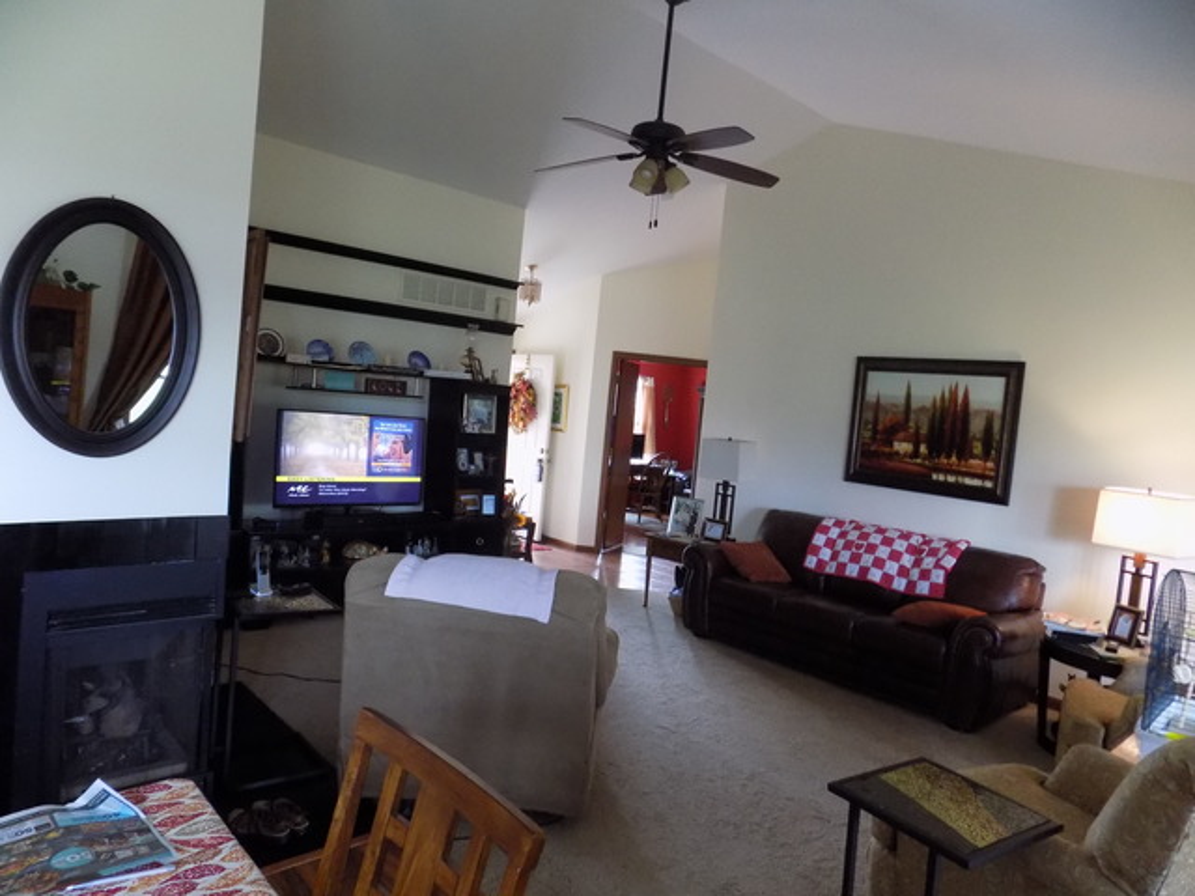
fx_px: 794
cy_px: 448
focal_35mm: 23
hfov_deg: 73.9
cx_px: 598
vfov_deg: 58.9
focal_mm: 4
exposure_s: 1/20
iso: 400
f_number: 3.1
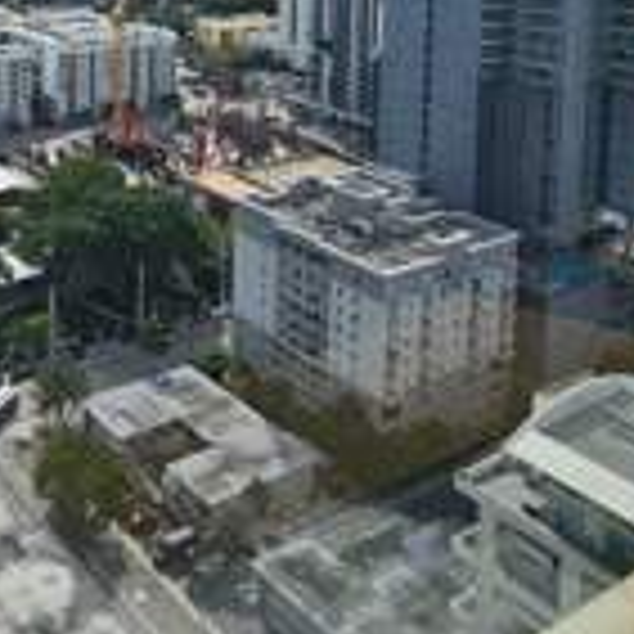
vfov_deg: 35.4
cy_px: -94
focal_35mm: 39
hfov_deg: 35.4
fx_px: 808
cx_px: -94
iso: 50
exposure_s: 1/2436
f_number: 2.2
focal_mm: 2.2
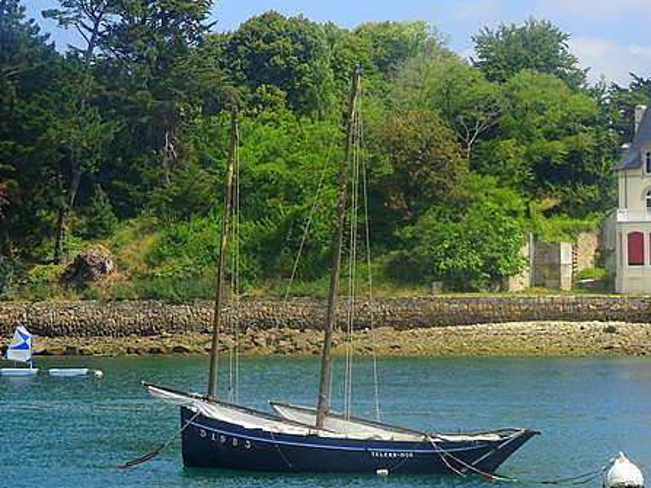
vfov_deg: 10.2
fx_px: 2745
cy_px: 219
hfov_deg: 13.5
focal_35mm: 146
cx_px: 419
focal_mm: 17.49
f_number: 5
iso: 80
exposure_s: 1/400
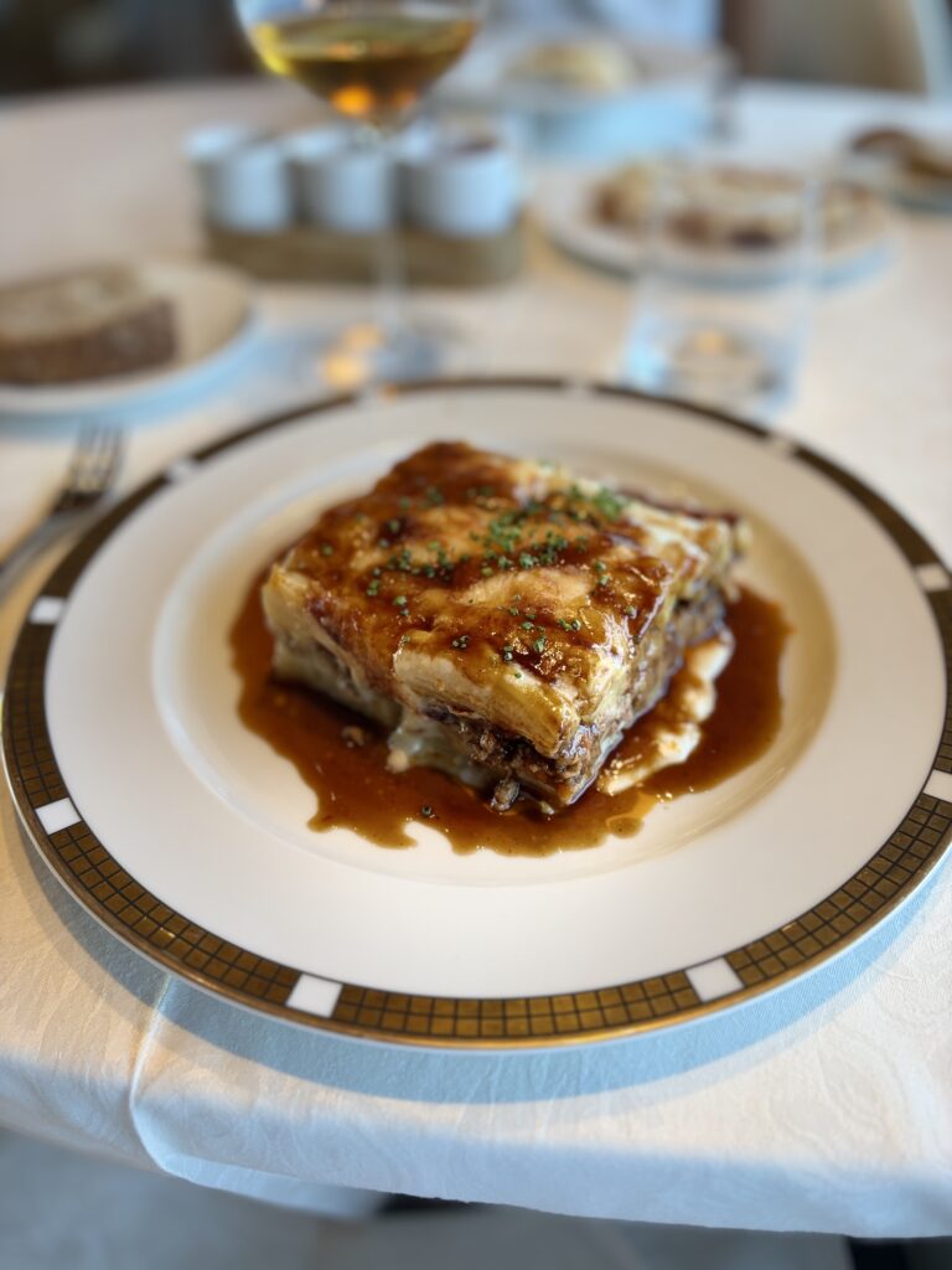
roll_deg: +2.1
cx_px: 476
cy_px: 635
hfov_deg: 53.1
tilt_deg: -40.7
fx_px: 953
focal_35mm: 26
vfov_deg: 67.3
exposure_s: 1/122
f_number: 1.6
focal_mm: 5.96
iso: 64
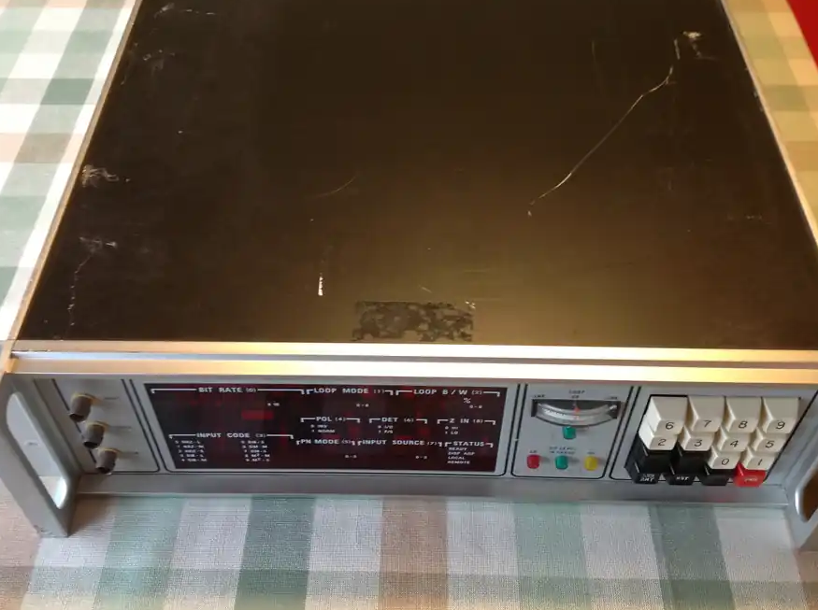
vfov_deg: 35.8
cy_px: 293
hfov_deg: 46.9
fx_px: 944
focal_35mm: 40
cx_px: 400
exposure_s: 1/15
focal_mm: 4.28
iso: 125
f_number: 2.4
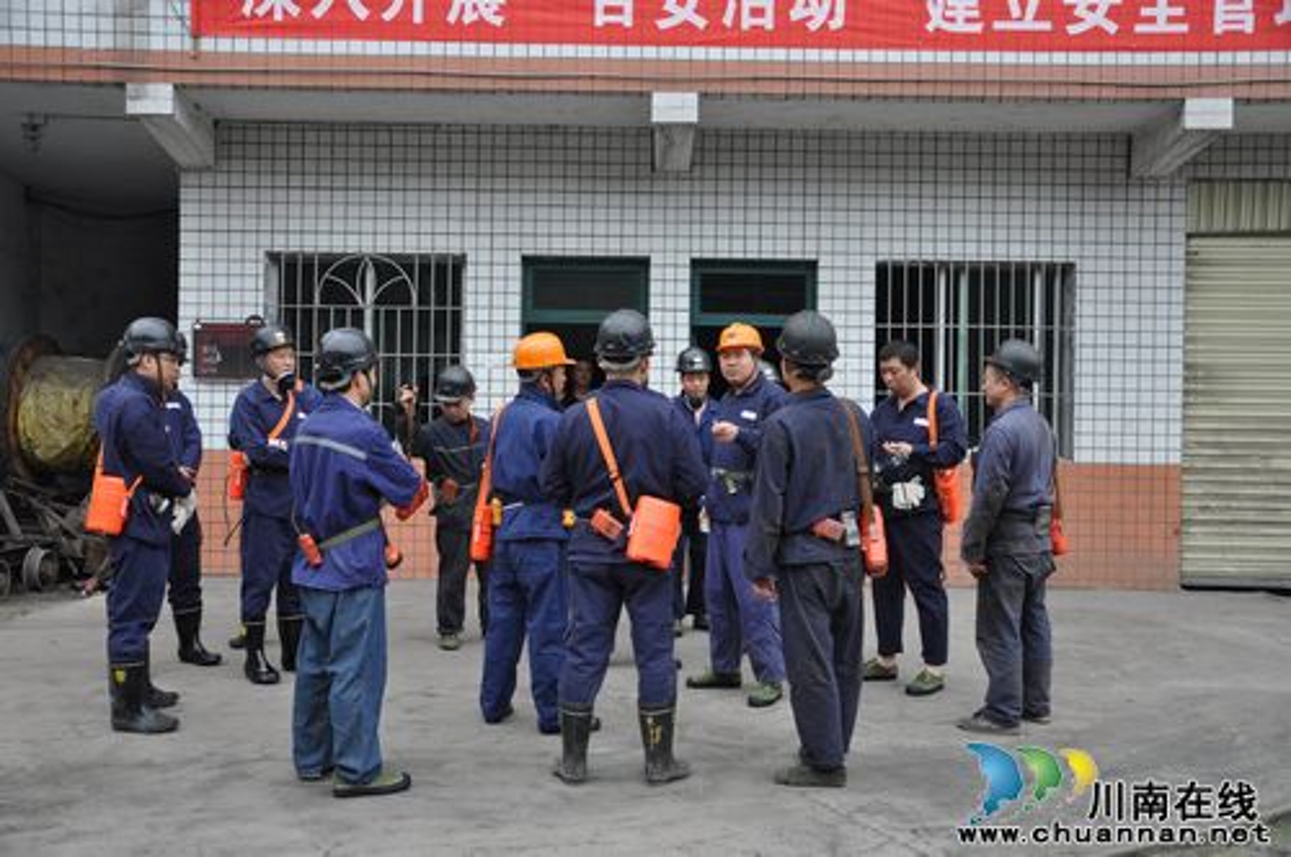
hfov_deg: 51.3
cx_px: 646
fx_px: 1343
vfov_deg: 35.4
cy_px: 428
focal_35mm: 38
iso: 400
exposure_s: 1/60
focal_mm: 25
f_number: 4
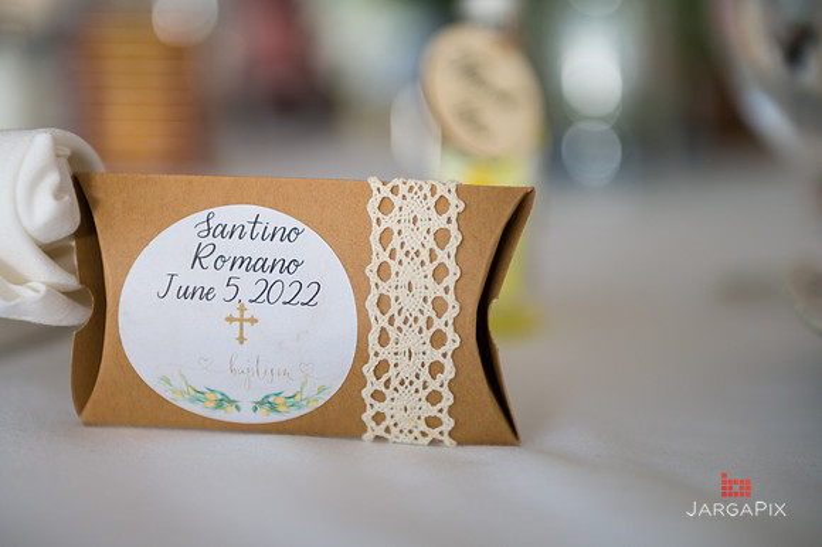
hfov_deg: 28.9
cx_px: 411
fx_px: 1597
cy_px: 274
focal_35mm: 70
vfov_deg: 19.4
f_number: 3.2
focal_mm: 70
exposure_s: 1/800
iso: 320
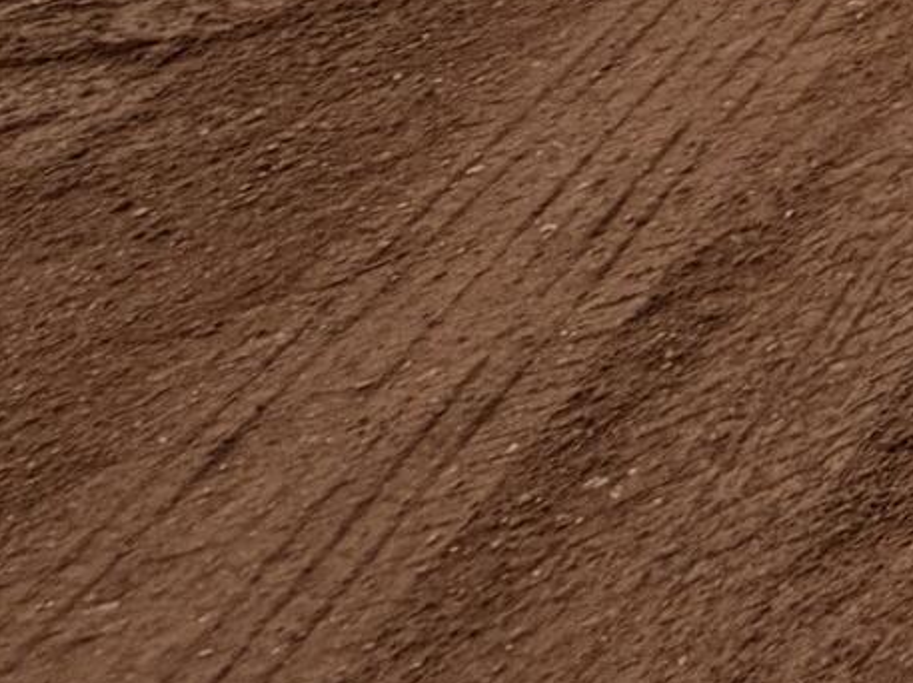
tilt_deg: +0.4
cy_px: -1390
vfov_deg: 10.7
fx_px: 2425
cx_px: 2735
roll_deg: -0.6
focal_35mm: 92
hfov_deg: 11.5
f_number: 2.2
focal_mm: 2.22
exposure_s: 1/1068
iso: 20
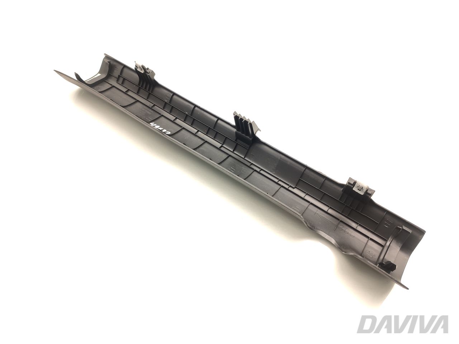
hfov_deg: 71.6
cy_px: 172
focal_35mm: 24
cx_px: 230
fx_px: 318
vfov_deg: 56.8
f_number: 1.89
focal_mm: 5.89
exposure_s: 1/80
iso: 125
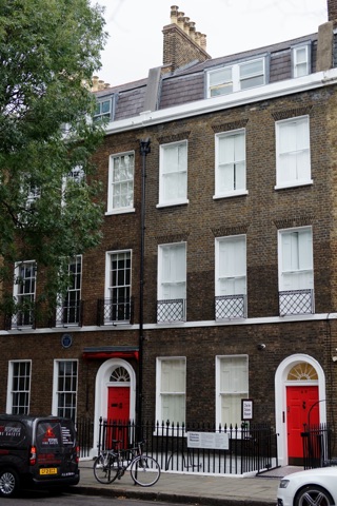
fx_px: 702
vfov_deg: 39.6
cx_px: 168
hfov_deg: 27.0
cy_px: 253
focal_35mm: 50
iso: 250
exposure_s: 1/200
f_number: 2.8
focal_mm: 50
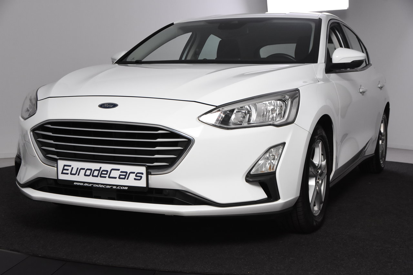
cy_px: 138
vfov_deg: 26.5
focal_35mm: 51
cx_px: 206
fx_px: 585
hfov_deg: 38.9
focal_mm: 34
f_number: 6.3
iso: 1600
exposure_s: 1/160
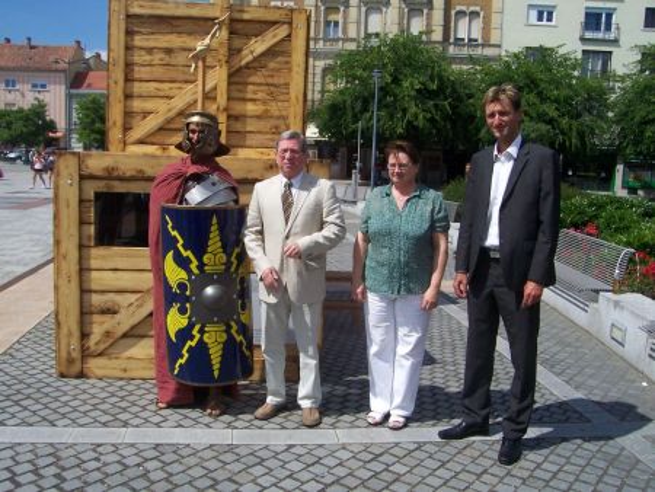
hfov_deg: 53.9
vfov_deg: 41.8
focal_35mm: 34
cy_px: 246
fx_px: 644
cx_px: 328
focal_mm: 5.6
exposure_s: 1/750
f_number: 5.6
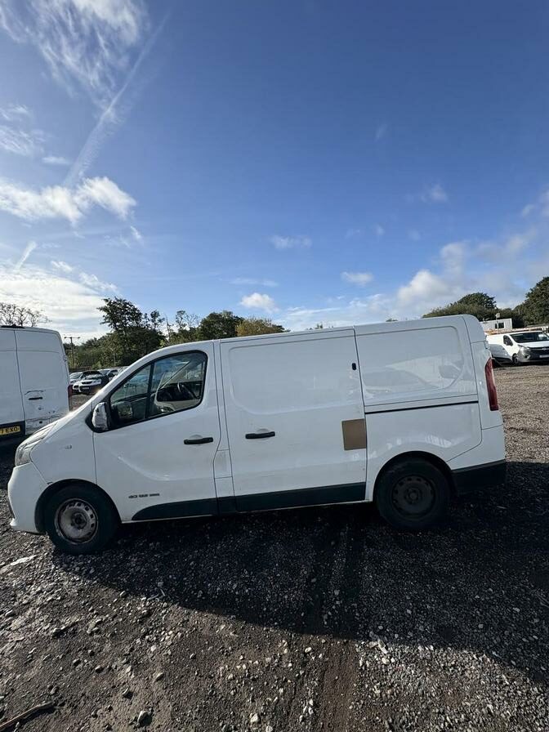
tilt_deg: +10.9
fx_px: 296
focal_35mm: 14
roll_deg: +2.4
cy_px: 366
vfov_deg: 102.1
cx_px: 274
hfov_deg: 85.7
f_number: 2.2
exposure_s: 1/1709
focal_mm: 2.22
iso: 40
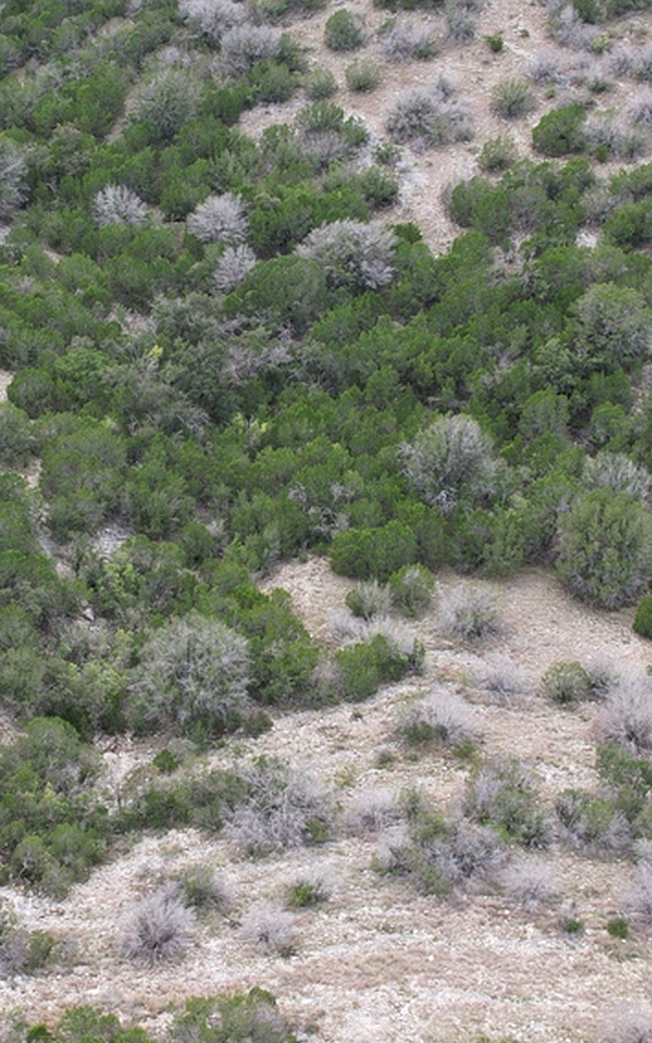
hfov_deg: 20.2
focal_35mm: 64
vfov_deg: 31.9
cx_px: 162
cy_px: 395
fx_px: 1820
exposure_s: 1/350
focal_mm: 8.38
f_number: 2.8
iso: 110
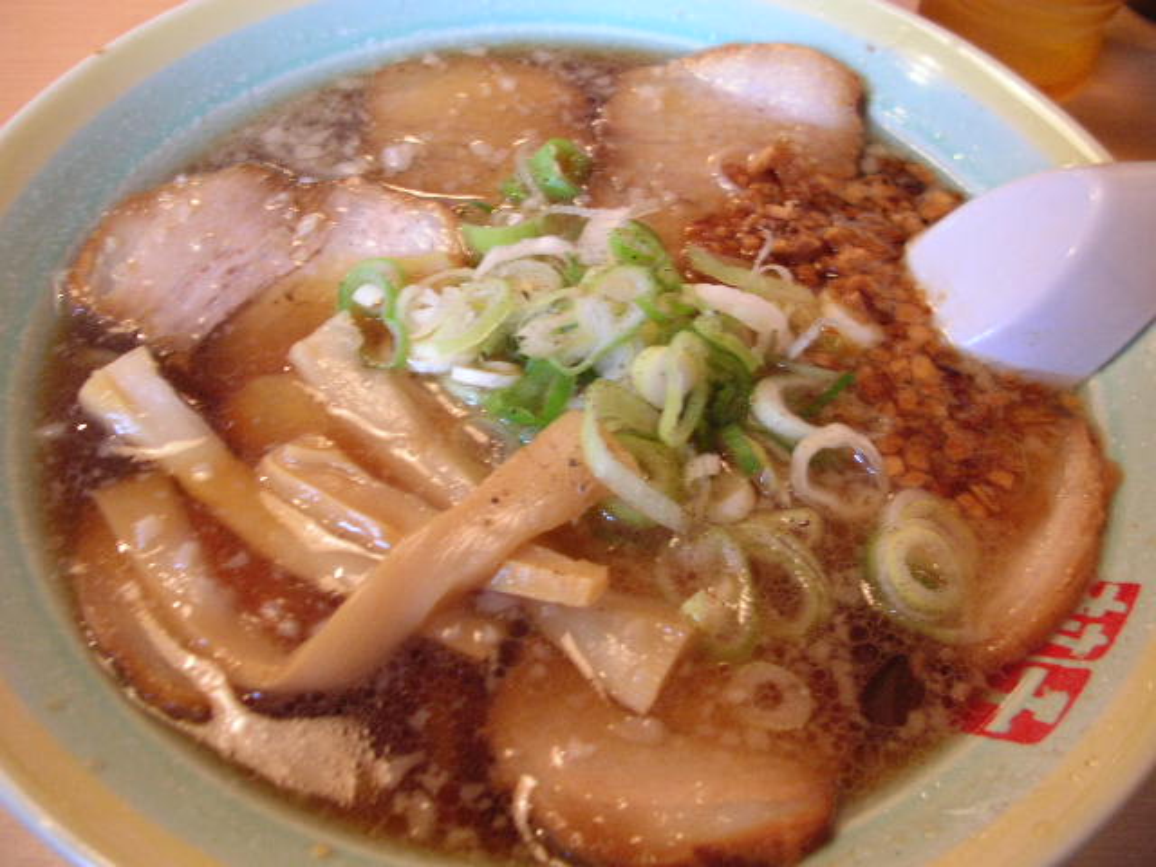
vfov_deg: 40.7
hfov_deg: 52.6
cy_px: 434
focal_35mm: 35
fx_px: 1169
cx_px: 578
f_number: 2.8
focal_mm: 5.8
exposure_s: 1/6.1
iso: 133
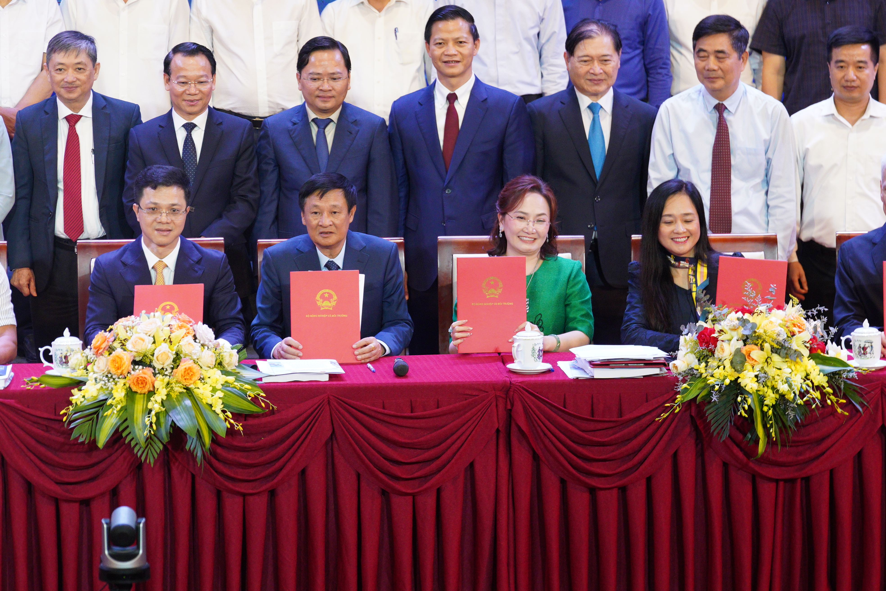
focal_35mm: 225
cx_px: 443
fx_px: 5537
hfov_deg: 9.1
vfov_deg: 6.1
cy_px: 296
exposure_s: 1/400
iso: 2500
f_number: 5.6
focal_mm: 150
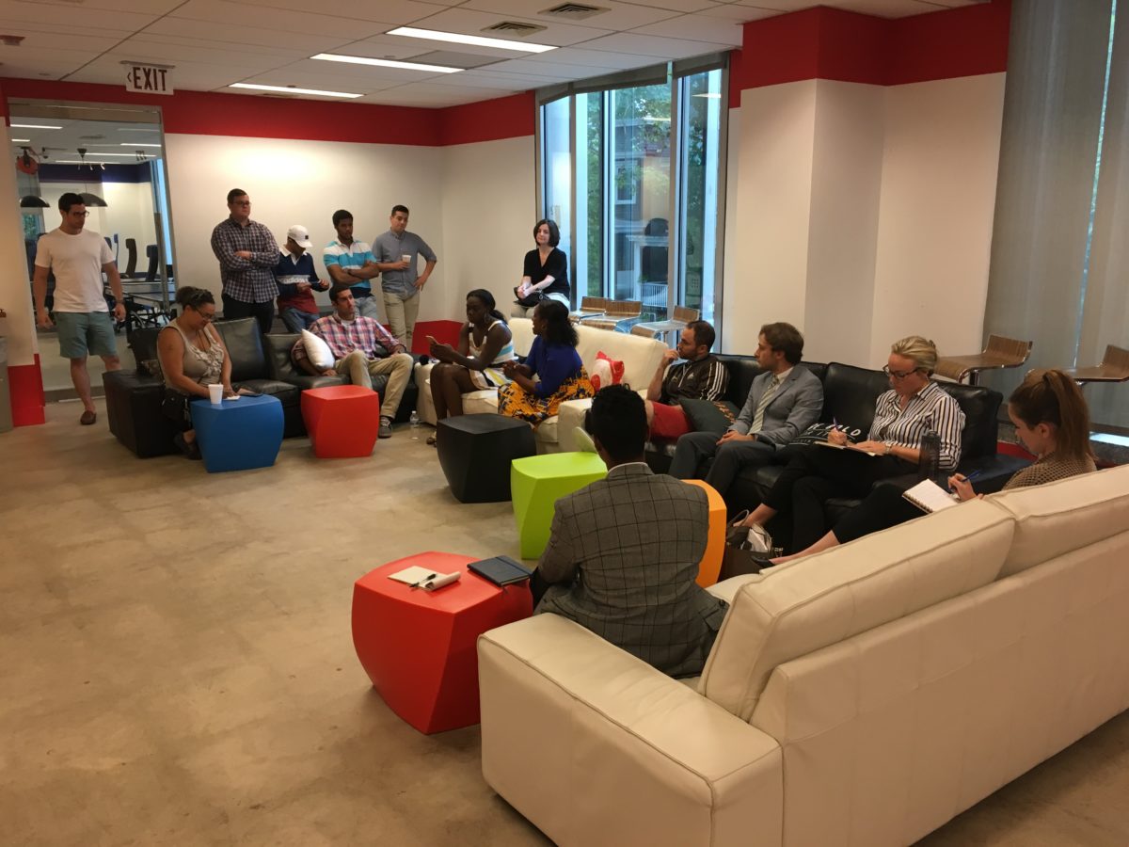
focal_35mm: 29
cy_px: 424
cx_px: 564
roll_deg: +0.6
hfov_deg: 61.7
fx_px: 946
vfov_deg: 48.2
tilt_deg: -11.7
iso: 64
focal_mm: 4.15
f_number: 2.2
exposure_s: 1/30
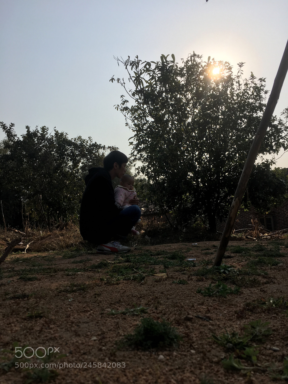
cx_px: 144
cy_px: 192
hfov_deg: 48.2
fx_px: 322
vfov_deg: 61.7
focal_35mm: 29
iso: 25
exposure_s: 1/4049
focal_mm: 4.15
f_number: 2.2
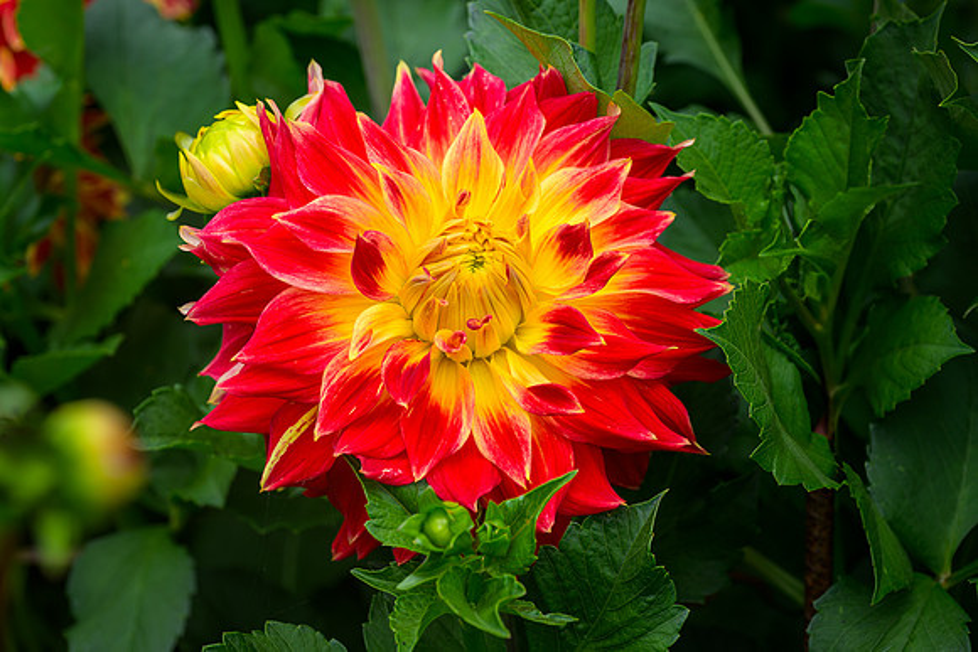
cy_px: 280
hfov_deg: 13.3
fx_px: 4187
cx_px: 471
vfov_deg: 8.9
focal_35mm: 154
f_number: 5.6
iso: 64
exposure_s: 1/250
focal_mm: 120
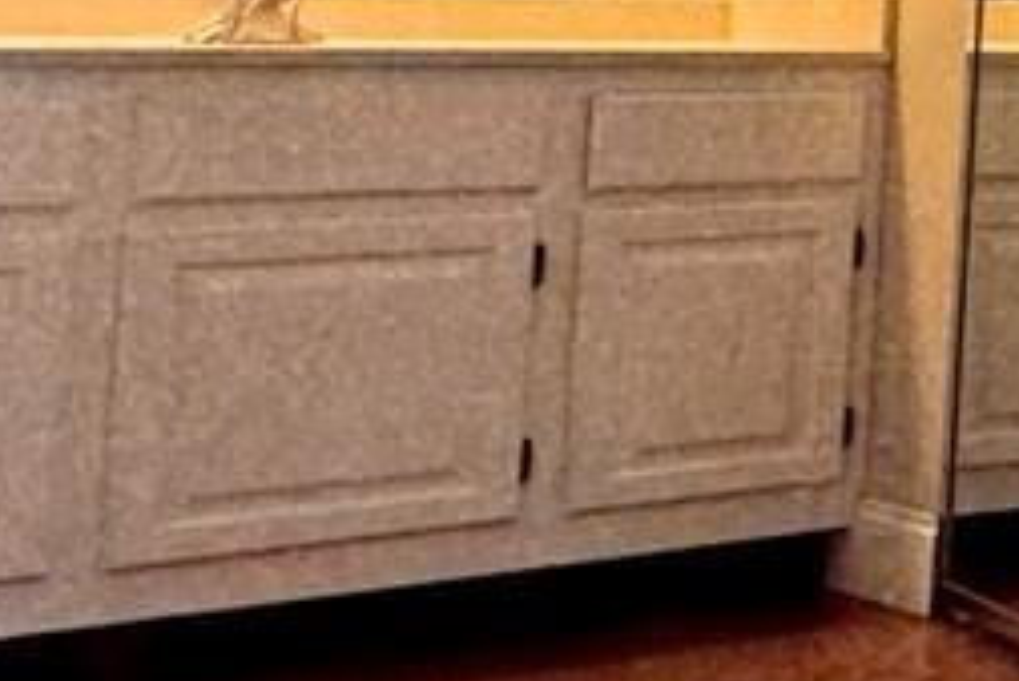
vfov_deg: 14.3
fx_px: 2605
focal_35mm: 92
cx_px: 2425
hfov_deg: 14.6
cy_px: -173
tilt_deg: +4.7
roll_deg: -1.0
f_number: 2.2
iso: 40
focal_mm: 2.22
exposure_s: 1/162
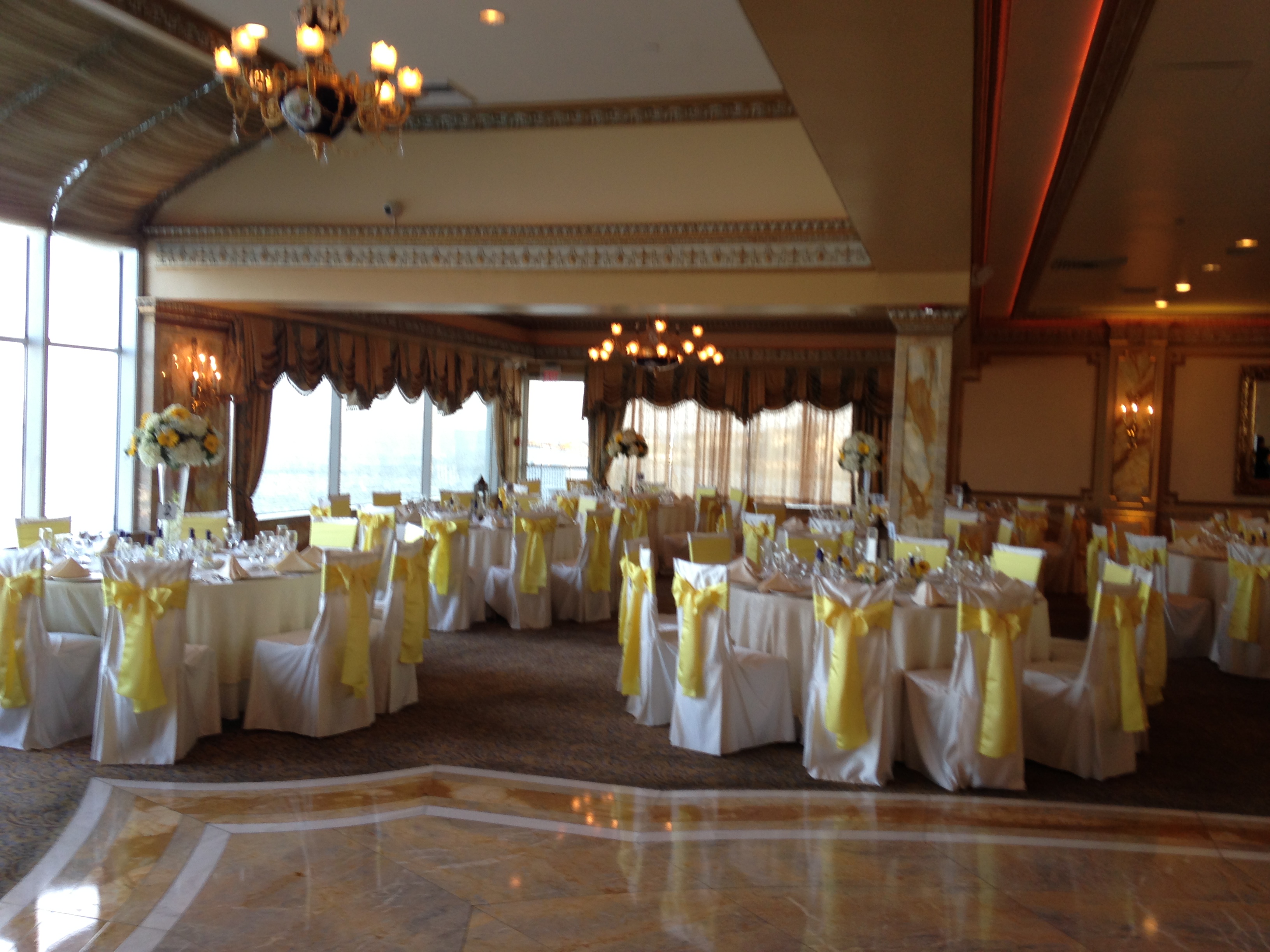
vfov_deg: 42.9
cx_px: 635
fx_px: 1211
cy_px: 476
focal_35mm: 33
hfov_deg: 55.4
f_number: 2.4
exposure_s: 1/30
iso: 50
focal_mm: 4.13
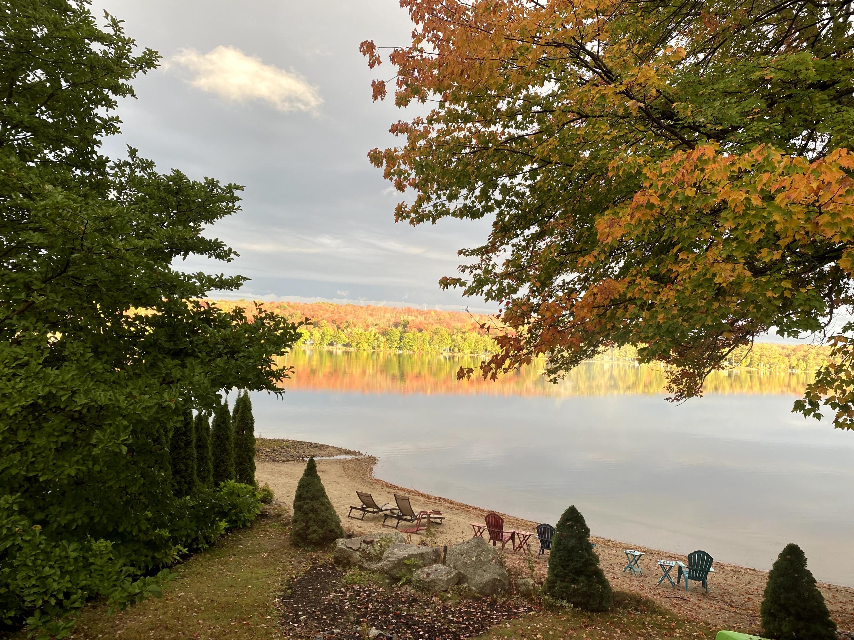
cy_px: 309
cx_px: 437
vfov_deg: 51.3
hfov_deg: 65.3
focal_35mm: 27
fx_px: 666
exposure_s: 1/124
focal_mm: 4.25
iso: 32
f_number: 1.8
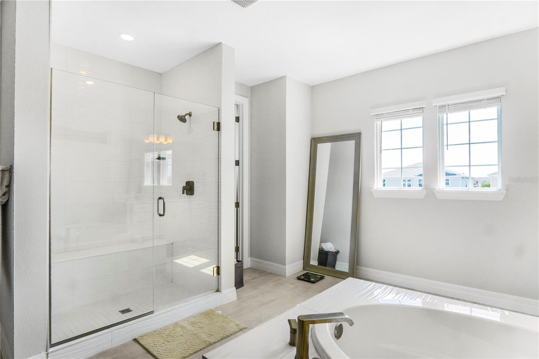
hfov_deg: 90.0
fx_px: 269
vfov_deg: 67.4
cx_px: 270
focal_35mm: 18
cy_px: 180
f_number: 7.1
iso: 640
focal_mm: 12
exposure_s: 1/400
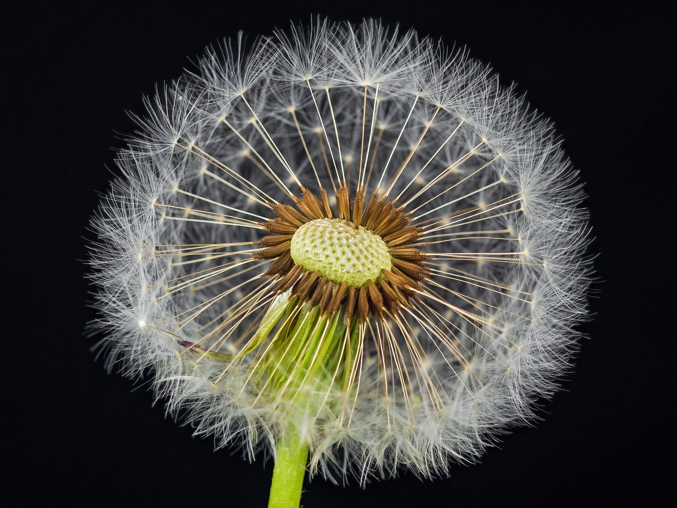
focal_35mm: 120
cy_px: 254
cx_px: 338
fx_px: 2347
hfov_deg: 16.4
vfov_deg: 12.3
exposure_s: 1/50
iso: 100
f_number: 3.5
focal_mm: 60
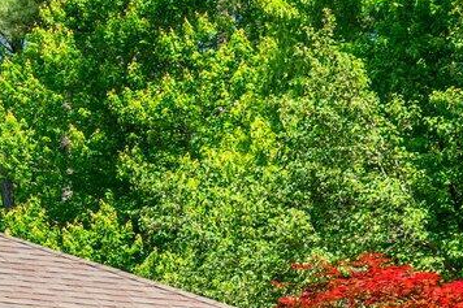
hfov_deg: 11.6
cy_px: 626
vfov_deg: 7.7
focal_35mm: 170
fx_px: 2184
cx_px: -250
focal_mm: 29.5
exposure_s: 1/160
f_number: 8
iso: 320
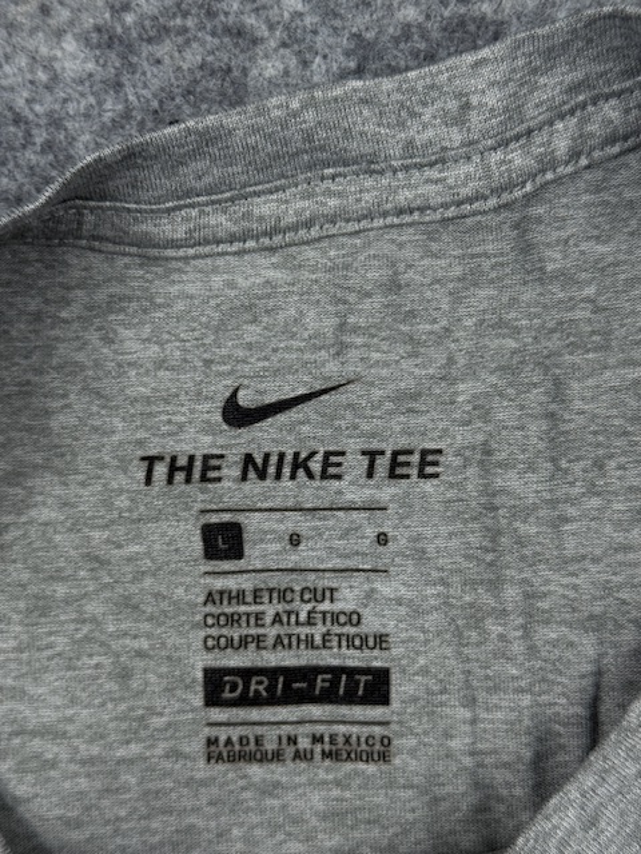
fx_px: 1185
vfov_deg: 39.7
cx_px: 320
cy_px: 427
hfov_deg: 30.3
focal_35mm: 48
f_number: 1.78
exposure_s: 1/179
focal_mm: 6.76
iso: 50
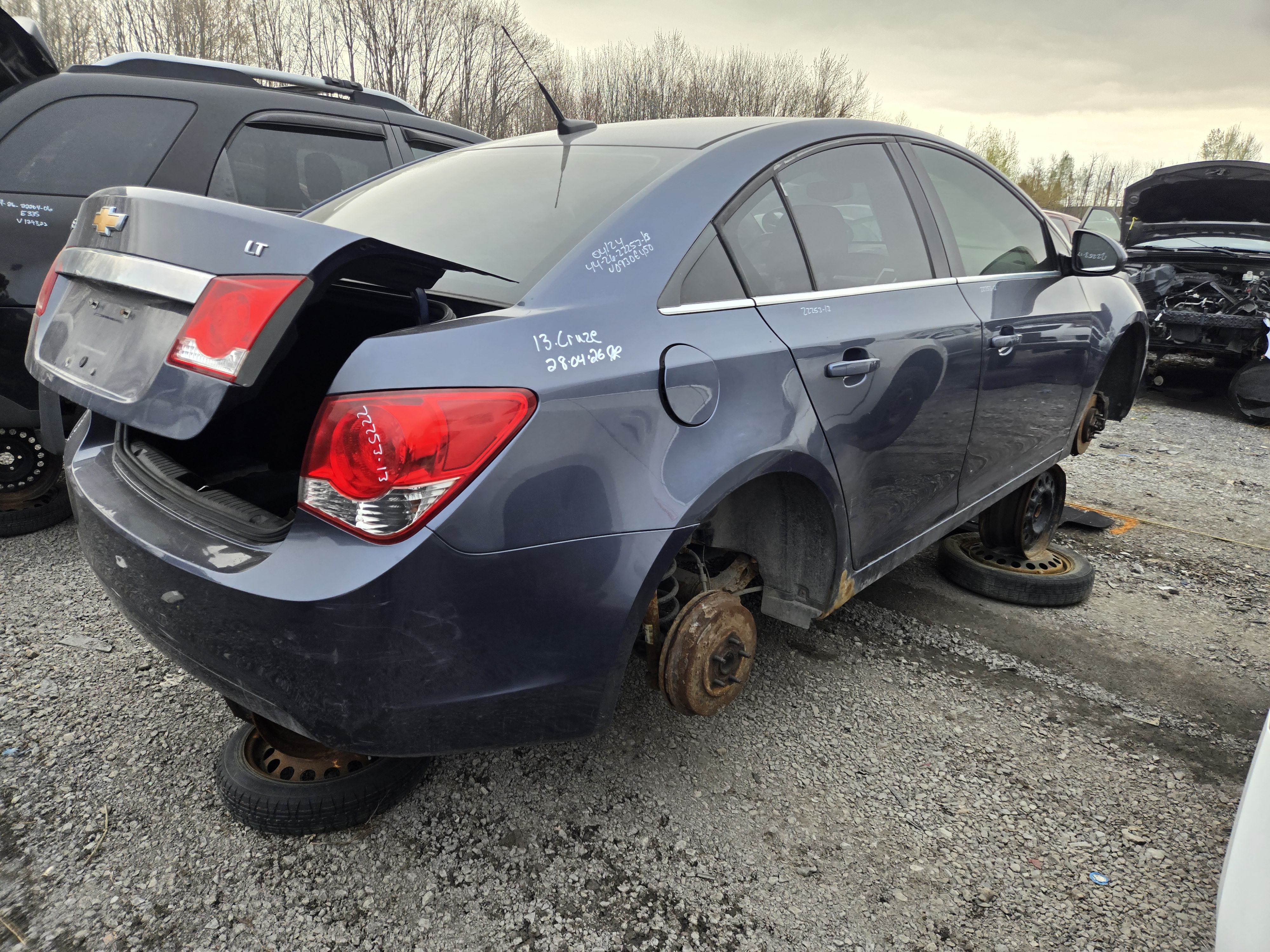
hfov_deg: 73.9
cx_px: 635
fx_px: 844
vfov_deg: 58.9
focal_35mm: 23
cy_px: 476
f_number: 1.8
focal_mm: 5.4
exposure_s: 1/180
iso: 80
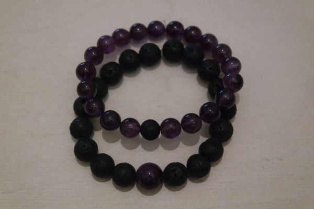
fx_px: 488
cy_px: 104
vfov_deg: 24.2
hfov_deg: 35.6
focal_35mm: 56
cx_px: 157
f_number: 5
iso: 3200
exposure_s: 1/60
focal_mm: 37
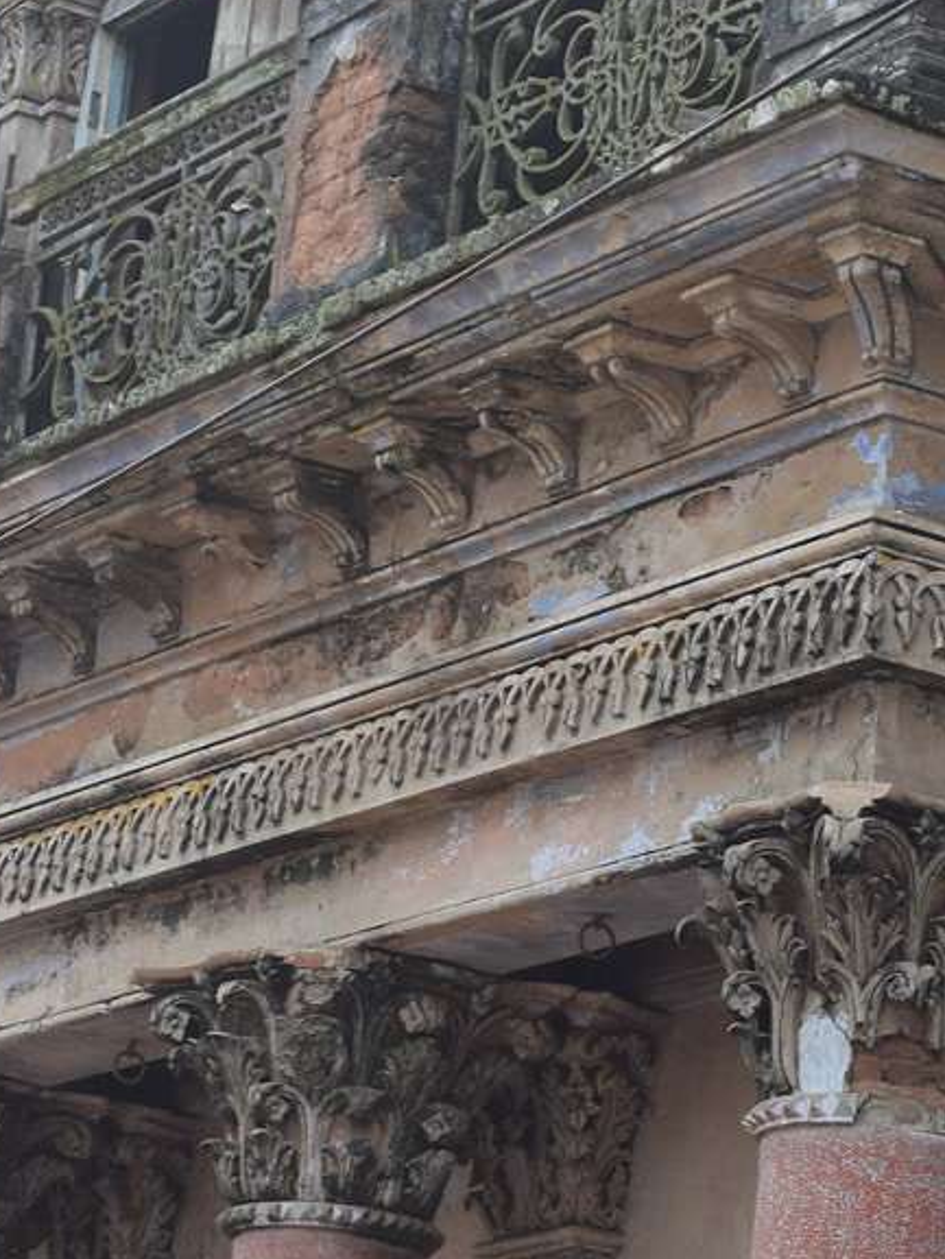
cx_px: 1017
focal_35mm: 144
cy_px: 716
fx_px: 5240
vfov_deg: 13.7
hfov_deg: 10.2
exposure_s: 1/60
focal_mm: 36
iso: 100
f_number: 8
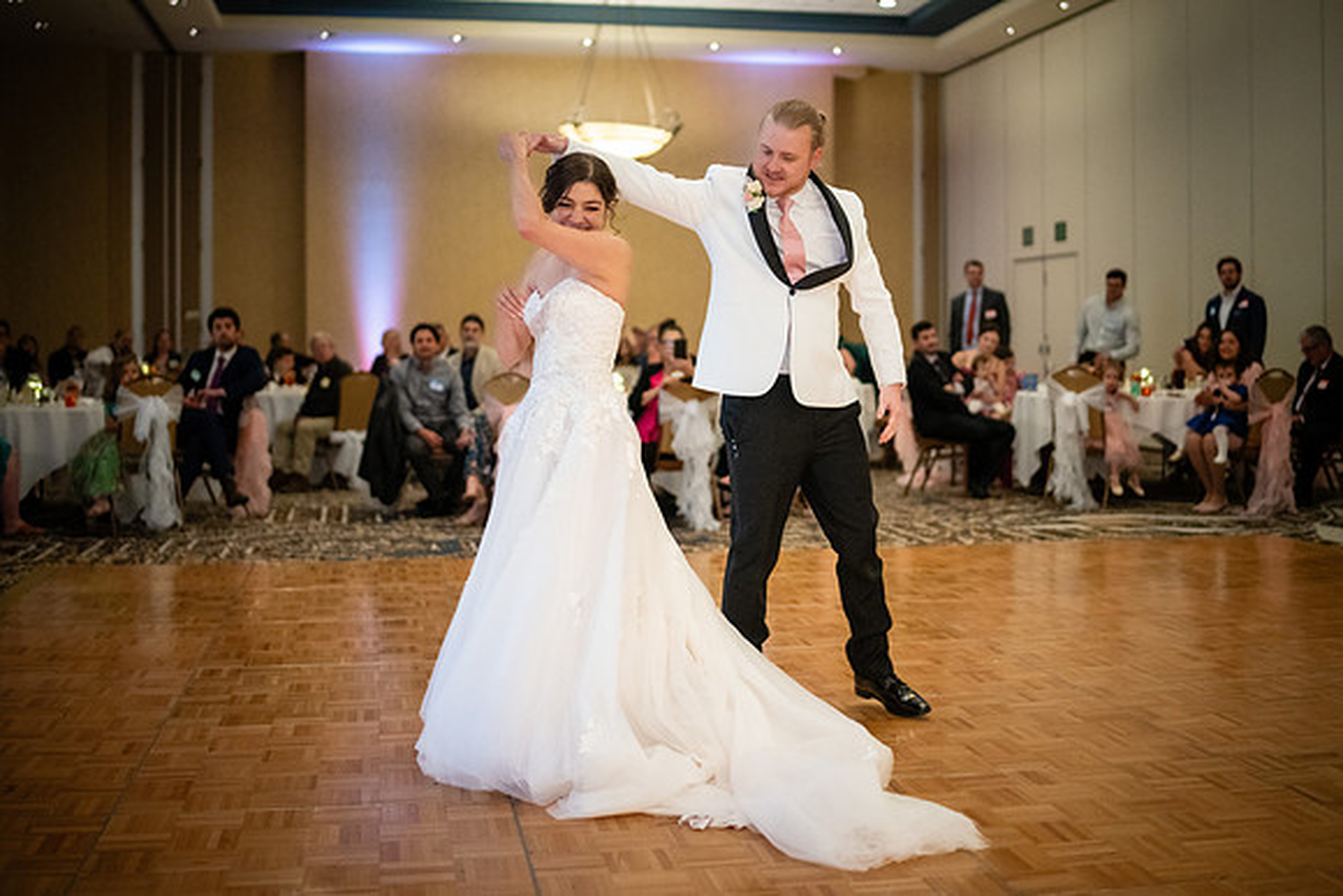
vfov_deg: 30.8
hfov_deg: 44.9
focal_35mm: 44
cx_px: 698
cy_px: 379
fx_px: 1625
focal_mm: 35
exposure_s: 1/320
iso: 3200
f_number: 1.2
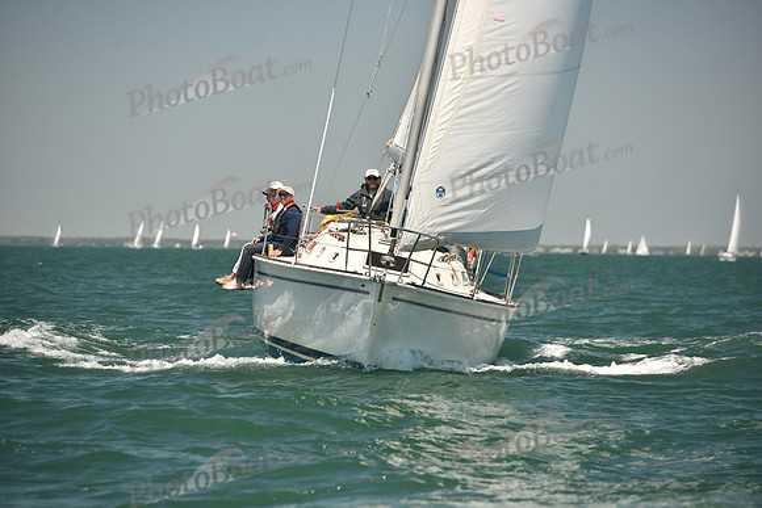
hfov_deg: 10.3
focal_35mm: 200
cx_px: 381
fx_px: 4234
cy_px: 254
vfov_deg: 6.9
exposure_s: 1/800
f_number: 5
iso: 250
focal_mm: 200
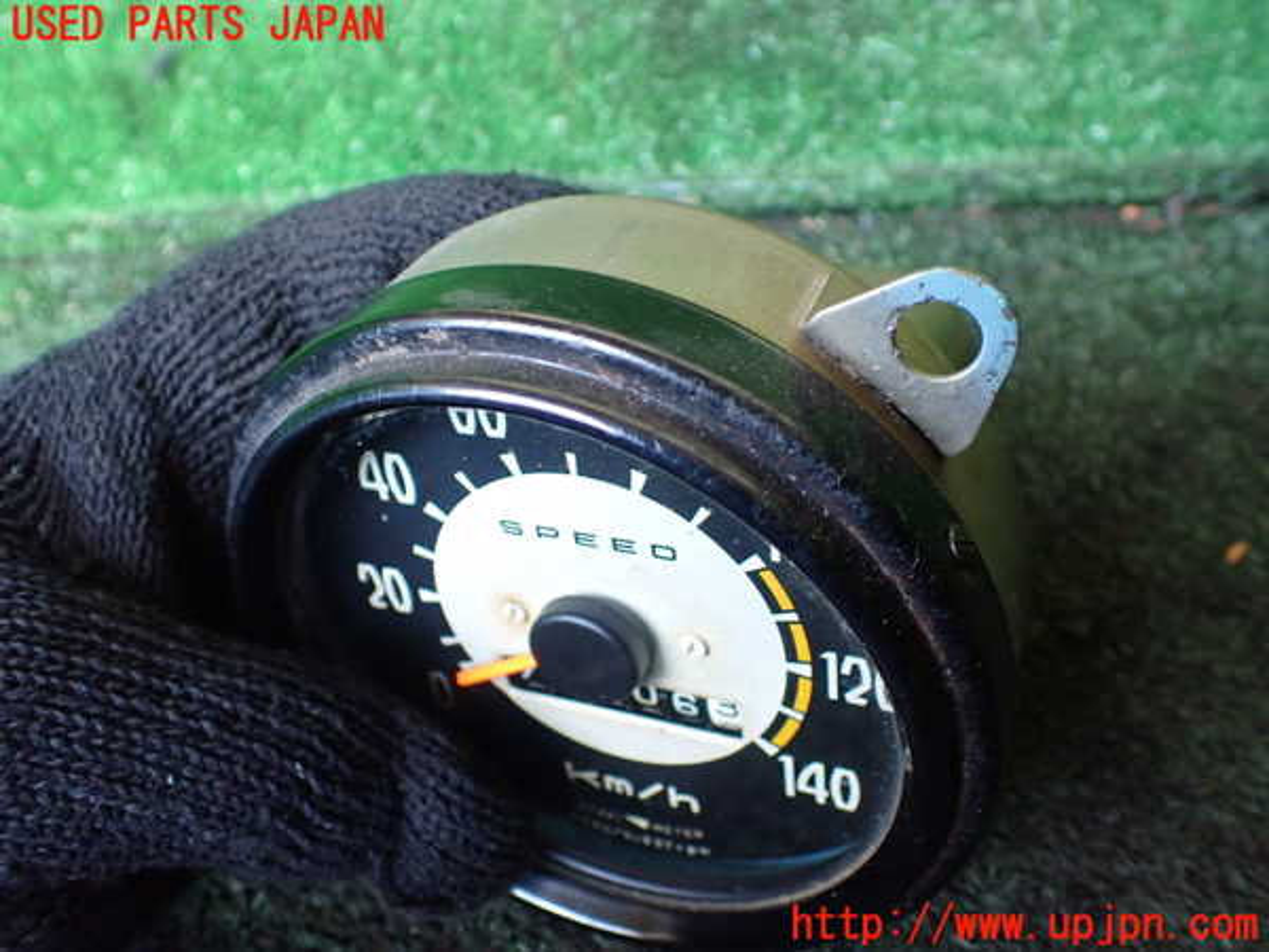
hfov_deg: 60.0
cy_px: 476
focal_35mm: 30
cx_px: 634
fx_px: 1100
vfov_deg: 46.8
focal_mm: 5.4
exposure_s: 1/125
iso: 800
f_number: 2.3
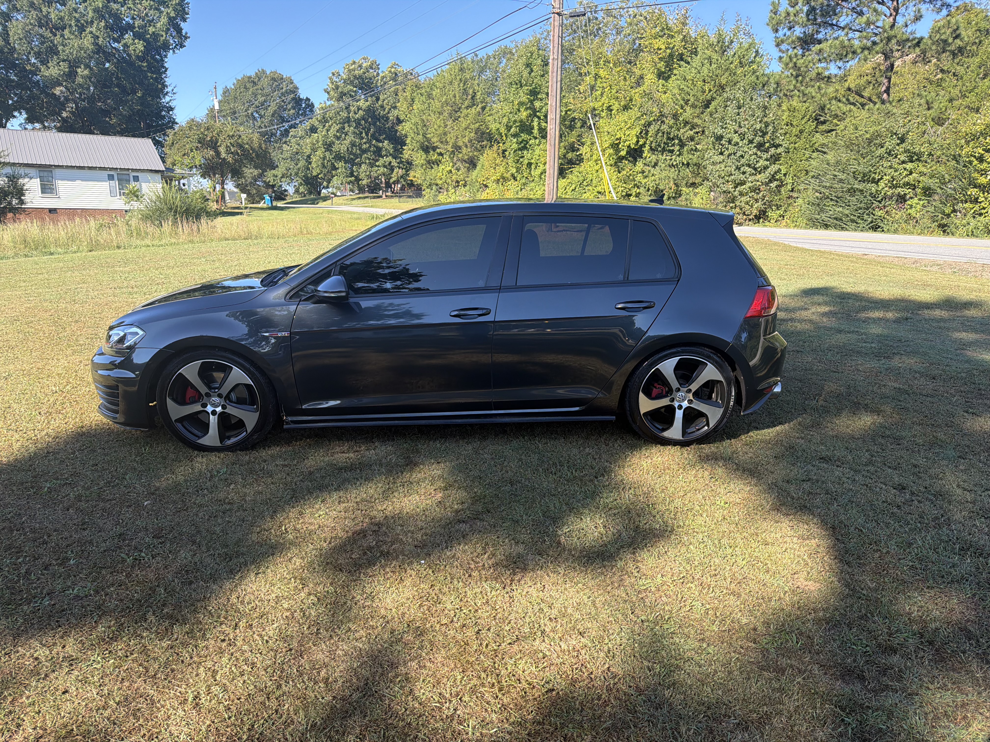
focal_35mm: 24
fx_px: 686
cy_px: 371
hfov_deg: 71.6
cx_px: 495
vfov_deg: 56.8
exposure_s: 1/920
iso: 80
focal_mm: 6.76
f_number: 1.78
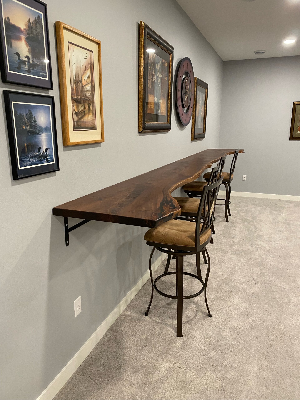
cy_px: 200
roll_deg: +0.3
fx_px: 300
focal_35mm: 26
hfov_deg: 53.1
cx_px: 150
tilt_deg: -14.3
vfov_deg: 67.3
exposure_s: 1/60
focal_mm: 4.25
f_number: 1.8
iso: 320
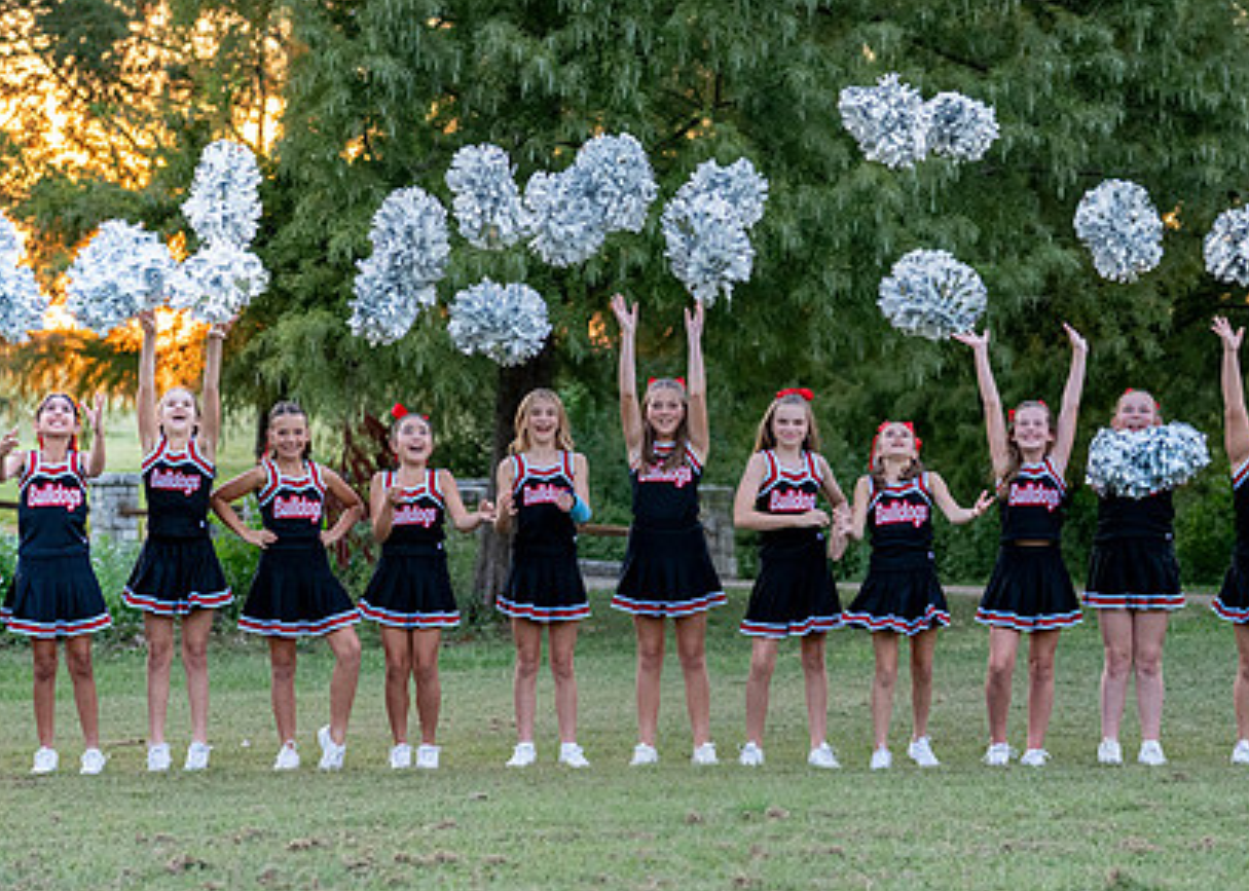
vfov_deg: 14.9
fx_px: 3404
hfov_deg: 20.8
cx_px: 675
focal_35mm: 96
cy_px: 518
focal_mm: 50
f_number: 2.2
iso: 1600
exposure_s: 1/1000
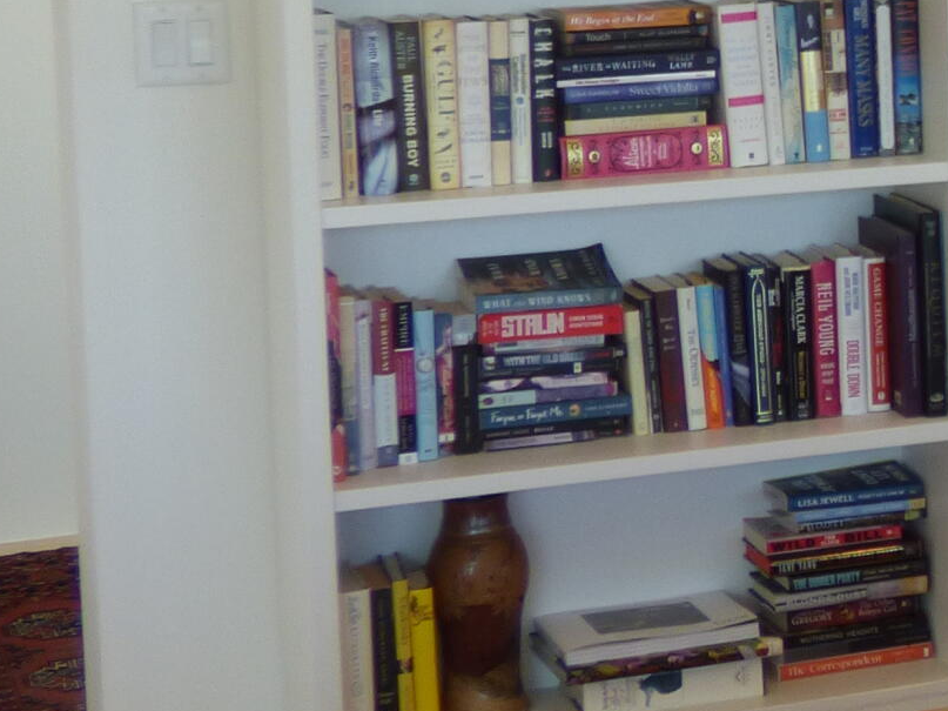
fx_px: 3258
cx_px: 1633
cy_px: 20
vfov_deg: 12.3
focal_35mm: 119
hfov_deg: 14.7
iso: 100
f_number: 3.3
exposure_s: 1/60
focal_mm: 5.53
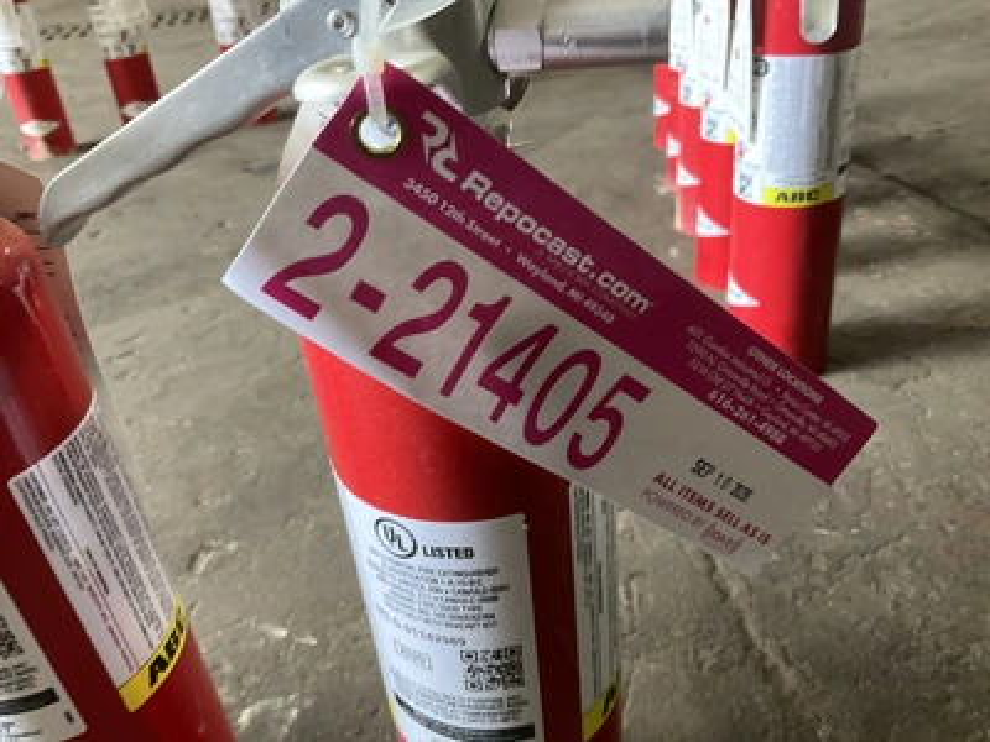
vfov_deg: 48.2
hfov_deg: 61.7
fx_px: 829
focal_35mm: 29
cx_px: 495
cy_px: 371
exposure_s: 1/60
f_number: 1.8
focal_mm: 3
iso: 250
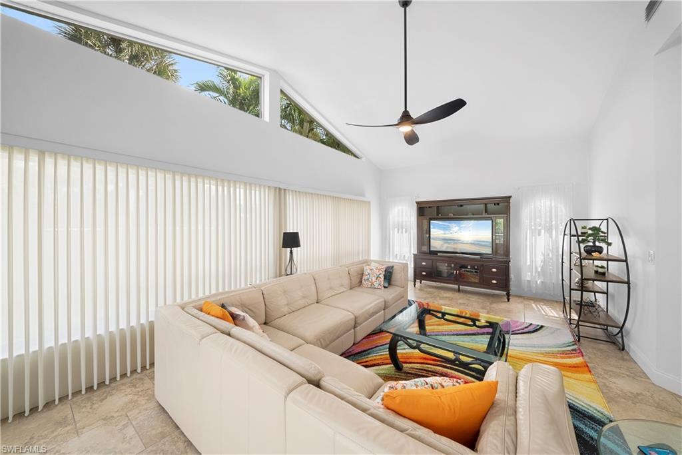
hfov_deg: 112.6
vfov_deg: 90.0
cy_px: 228
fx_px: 227
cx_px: 341
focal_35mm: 12
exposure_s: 1/15
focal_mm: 12
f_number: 10
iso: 2000
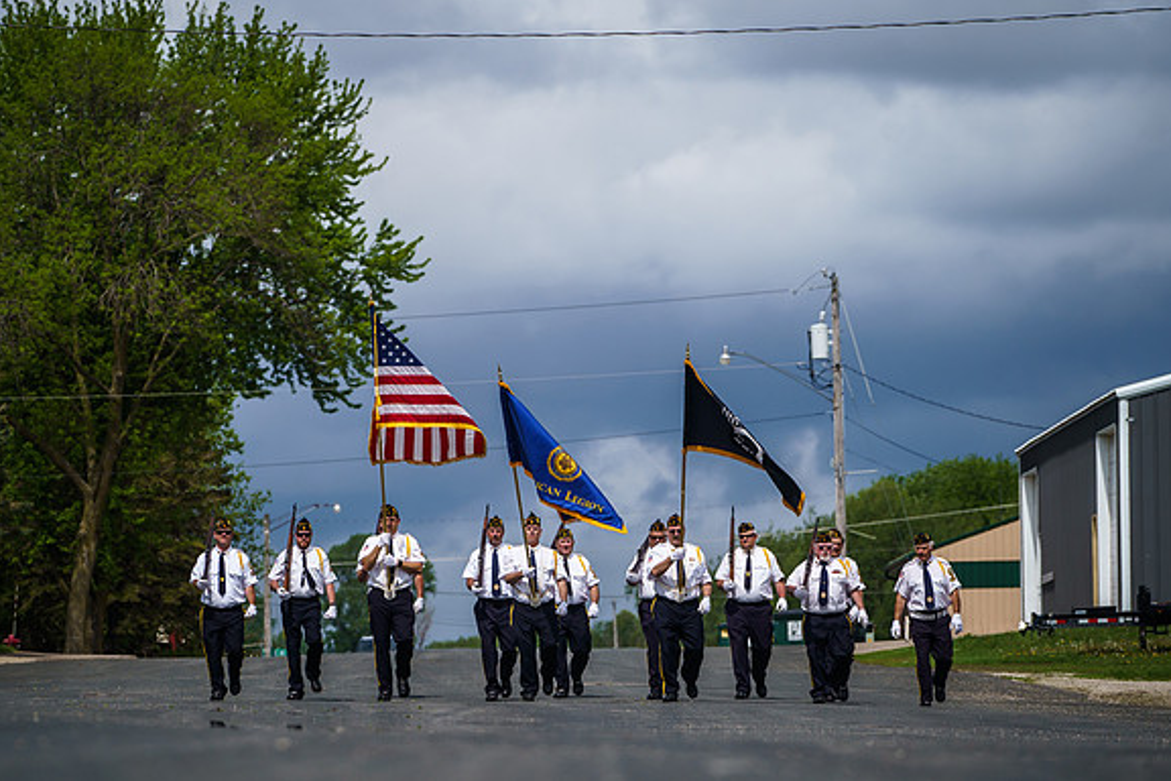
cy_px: 401
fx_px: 7676
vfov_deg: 5.8
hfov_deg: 8.7
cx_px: 536
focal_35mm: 236
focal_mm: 198
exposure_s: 1/5000
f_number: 5
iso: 400
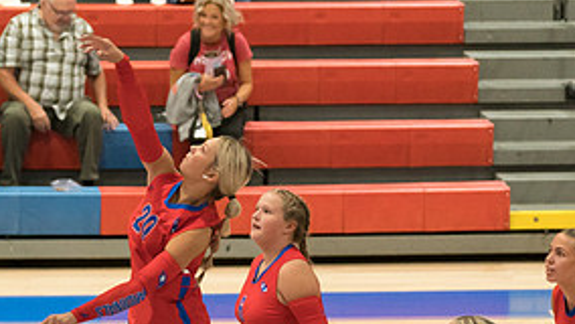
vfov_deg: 4.4
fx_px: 4240
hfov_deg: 7.7
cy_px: 319
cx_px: 115
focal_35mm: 278
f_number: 2.8
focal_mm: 79
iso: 4000
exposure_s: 1/1000
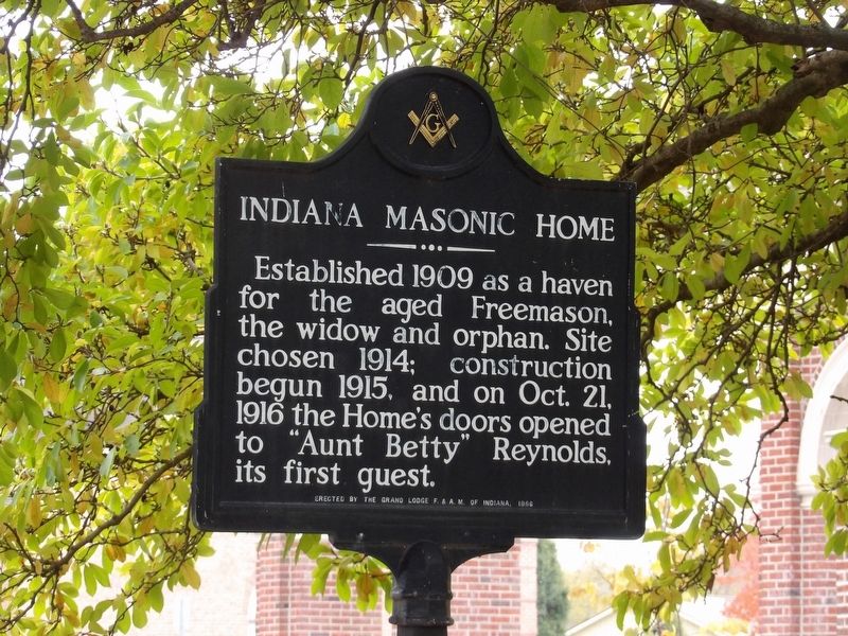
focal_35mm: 222
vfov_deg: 6.7
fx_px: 5438
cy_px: 318
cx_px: 424
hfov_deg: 8.9
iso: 200
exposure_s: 1/67
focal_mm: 39.8
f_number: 4.5
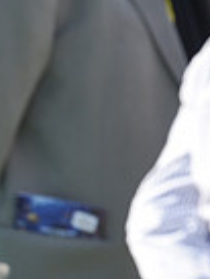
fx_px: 6558
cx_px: -345
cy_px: 42
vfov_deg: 2.4
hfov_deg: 1.8
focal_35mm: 812
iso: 400
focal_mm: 200
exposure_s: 1/1000
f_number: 6.3
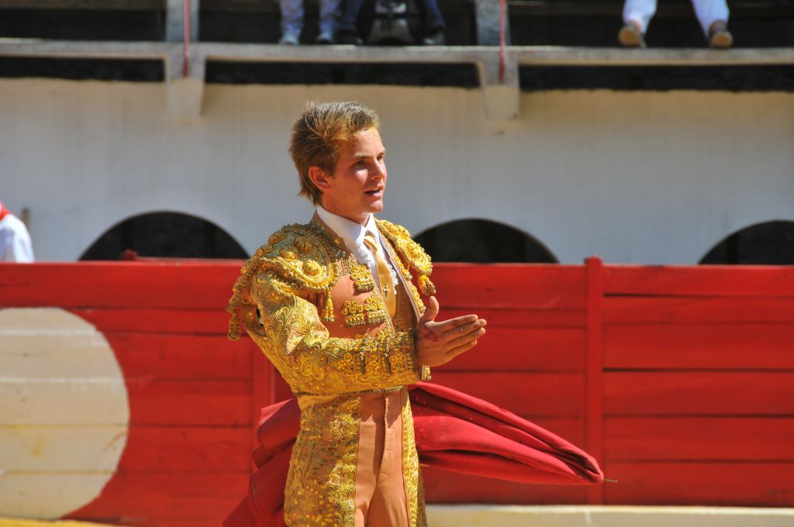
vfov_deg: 4.6
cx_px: 397
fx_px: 6608
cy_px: 264
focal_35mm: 300
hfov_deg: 6.9
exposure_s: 1/350
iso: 200
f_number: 8
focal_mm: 200
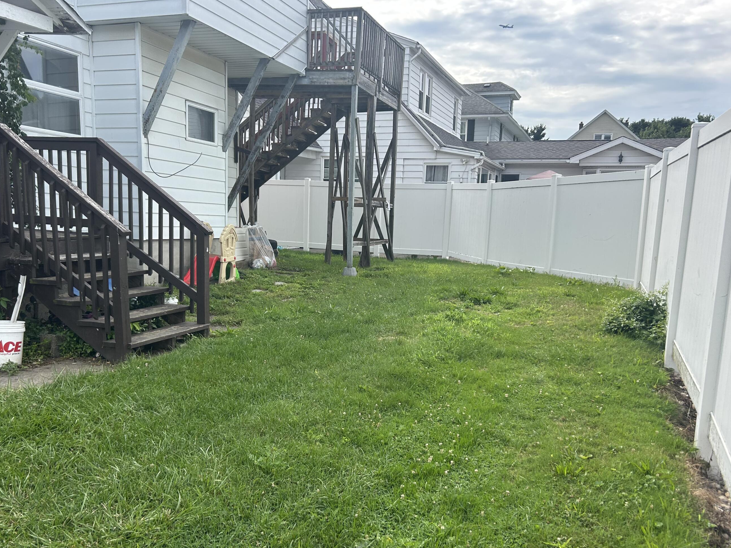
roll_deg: -2.0
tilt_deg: -7.2
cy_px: 307
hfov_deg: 60.0
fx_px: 634
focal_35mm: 30
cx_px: 355
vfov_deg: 46.7
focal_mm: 5.7
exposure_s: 1/2299
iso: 50
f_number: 1.5
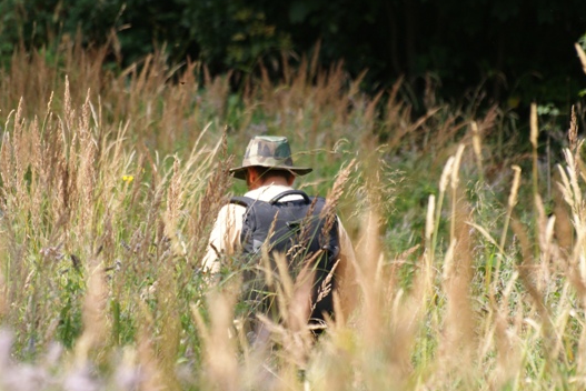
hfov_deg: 4.9
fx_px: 6824
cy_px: 210
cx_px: 248
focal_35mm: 419
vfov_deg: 3.3
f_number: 5.6
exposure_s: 1/400
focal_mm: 230
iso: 200
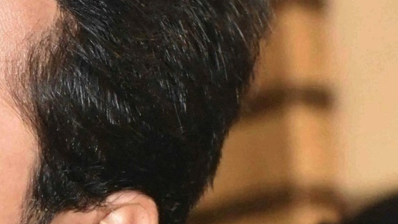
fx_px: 3367
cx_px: -46
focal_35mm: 319
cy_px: 226
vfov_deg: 3.8
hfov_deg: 6.7
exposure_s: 1/100
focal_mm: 60
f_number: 7.1
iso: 10000
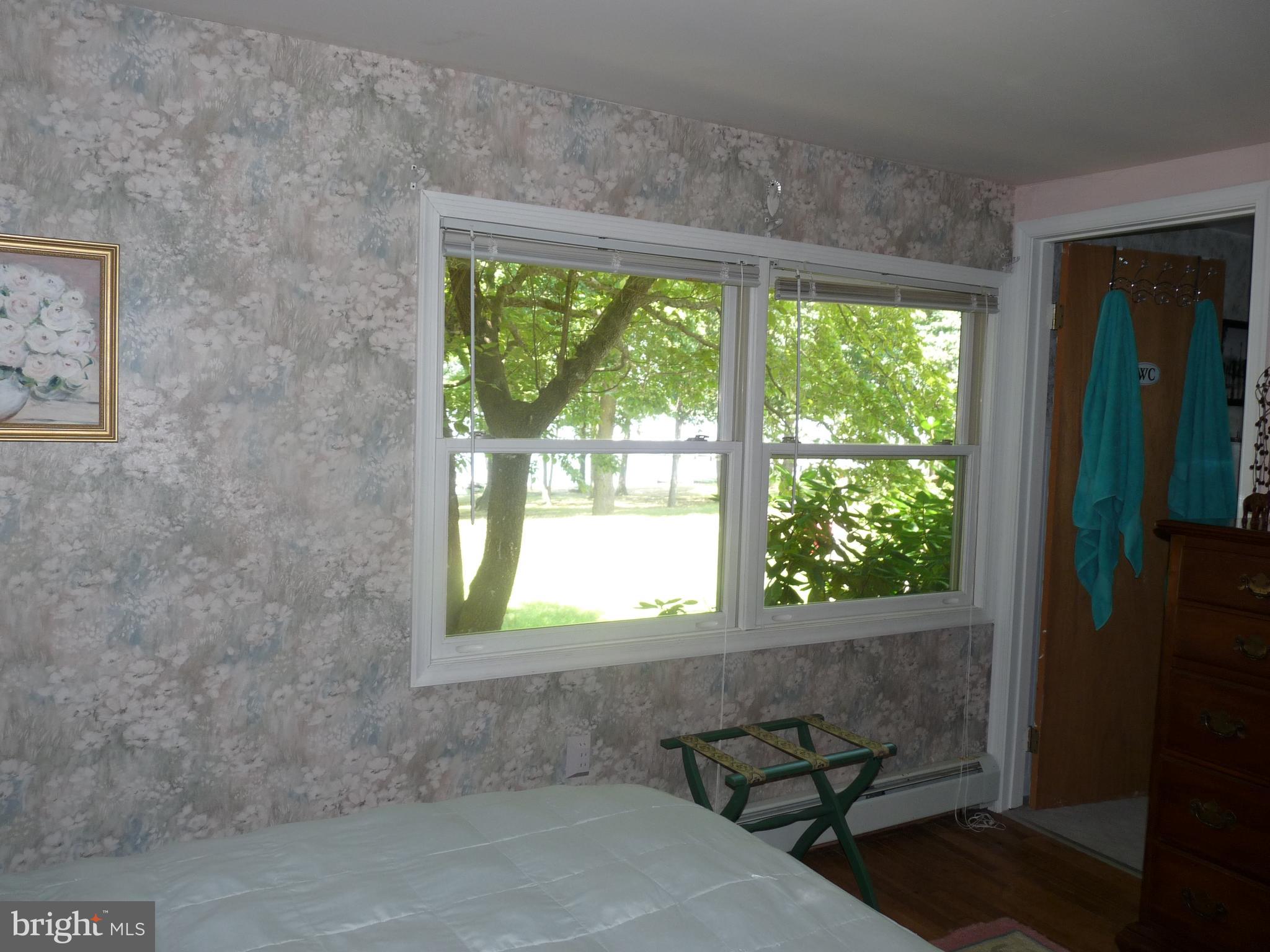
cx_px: 635
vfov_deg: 51.4
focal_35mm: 27
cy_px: 476
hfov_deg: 65.3
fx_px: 991
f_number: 2.8
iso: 100
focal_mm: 4.8
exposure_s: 1/30
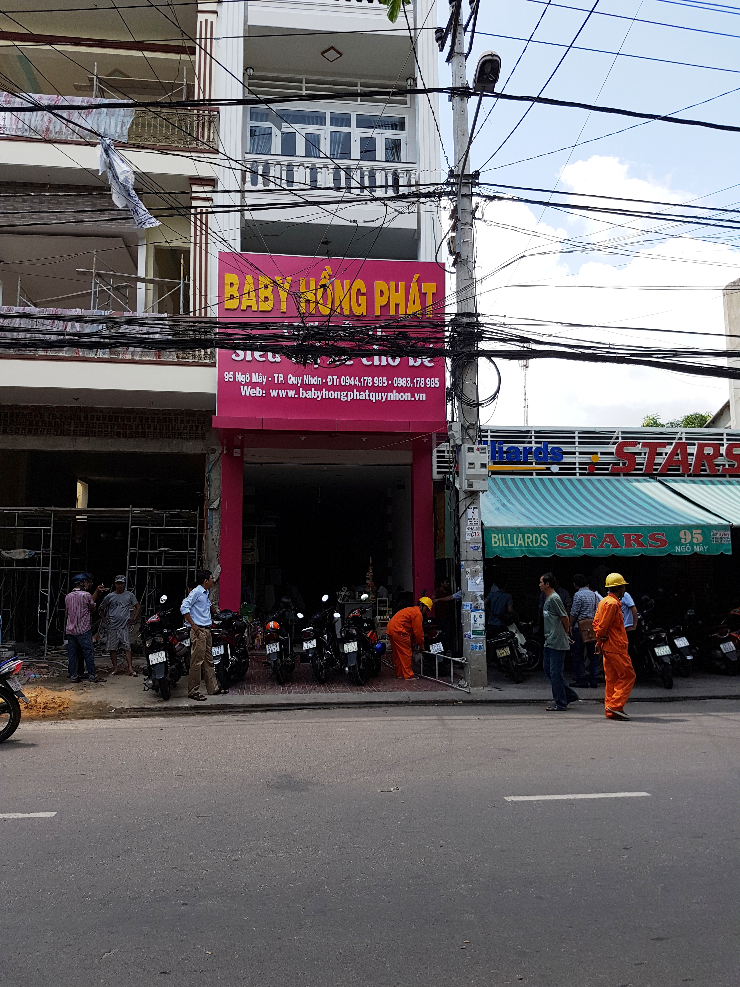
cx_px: 370
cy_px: 494
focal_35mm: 26
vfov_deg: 67.3
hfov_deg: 53.1
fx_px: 741
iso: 40
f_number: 1.7
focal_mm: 4.2
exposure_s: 1/1428
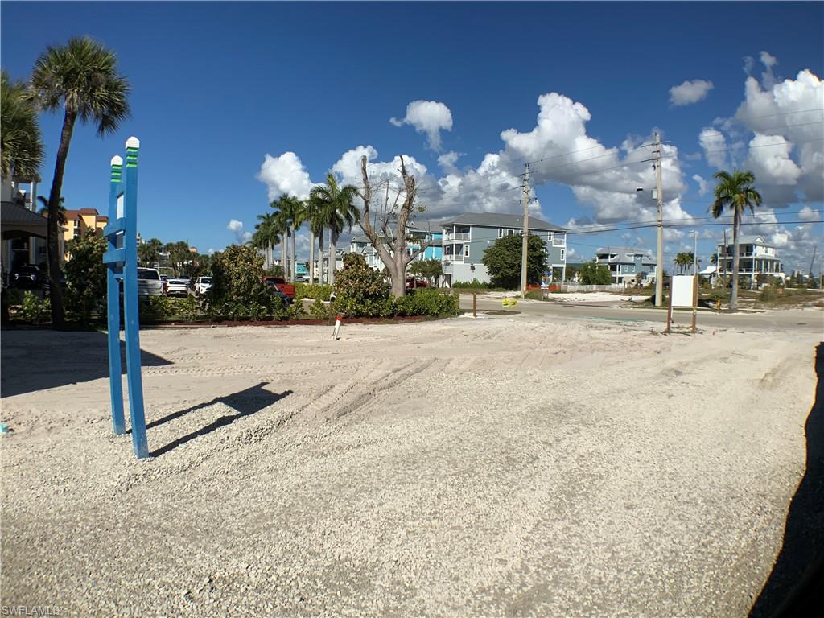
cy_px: 309
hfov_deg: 61.7
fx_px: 690
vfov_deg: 48.2
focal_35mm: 29
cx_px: 412
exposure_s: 1/4785
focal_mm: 3
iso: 20
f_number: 1.8
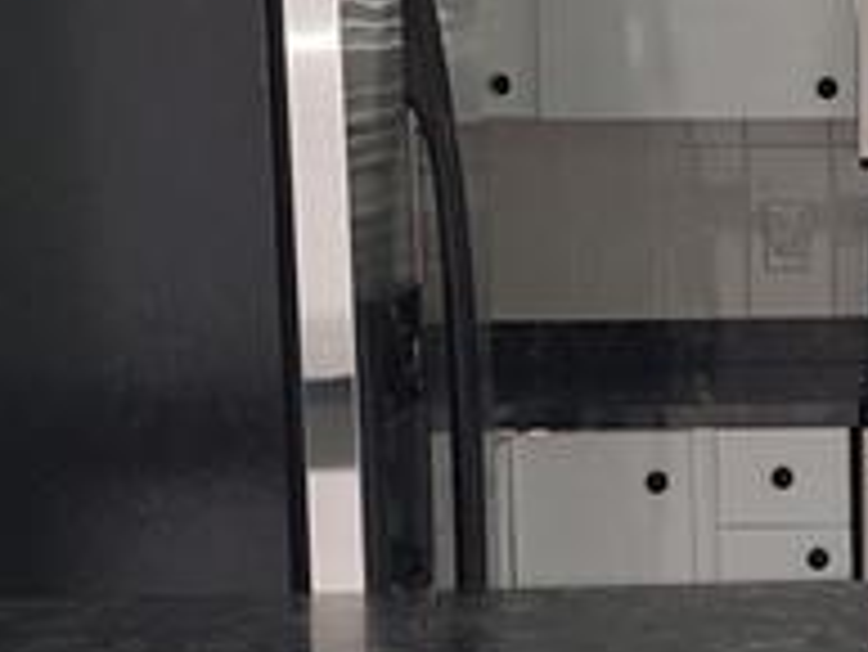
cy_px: 427
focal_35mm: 122
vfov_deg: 12.1
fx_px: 3061
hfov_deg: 15.7
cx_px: 931
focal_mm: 5.54
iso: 25
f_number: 1.8
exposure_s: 1/40
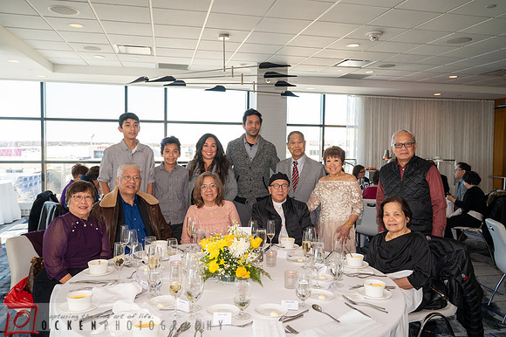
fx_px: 414
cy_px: 168
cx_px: 253
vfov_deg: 44.2
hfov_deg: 62.8
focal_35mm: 30
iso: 1000
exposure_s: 1/250
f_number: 5.6
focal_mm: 29.5
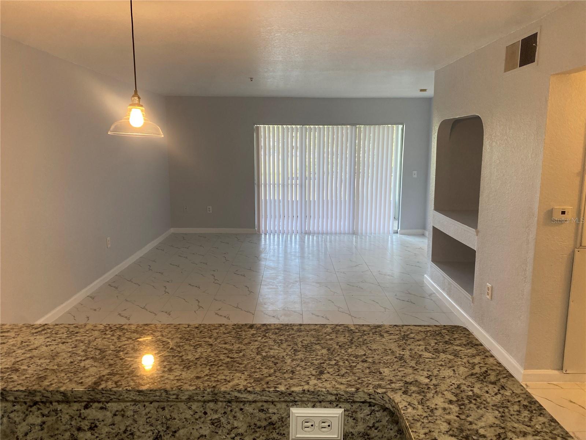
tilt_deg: -8.9
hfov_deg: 67.3
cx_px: 293
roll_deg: +0.2
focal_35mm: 26
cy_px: 220
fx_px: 440
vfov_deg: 53.1
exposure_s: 1/120
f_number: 1.8
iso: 100
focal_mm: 4.25
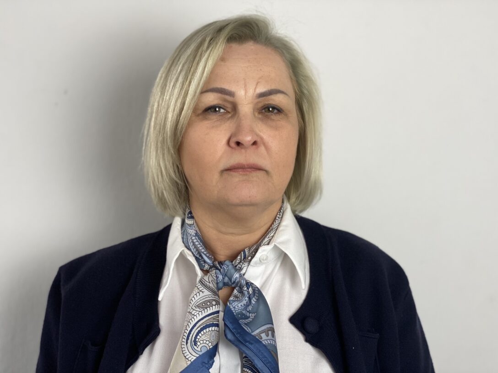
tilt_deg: -2.3
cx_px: 249
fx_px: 748
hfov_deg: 36.8
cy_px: 186
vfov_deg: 28.0
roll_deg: -0.6
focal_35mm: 52
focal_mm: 6
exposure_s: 1/100
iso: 100
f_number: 2
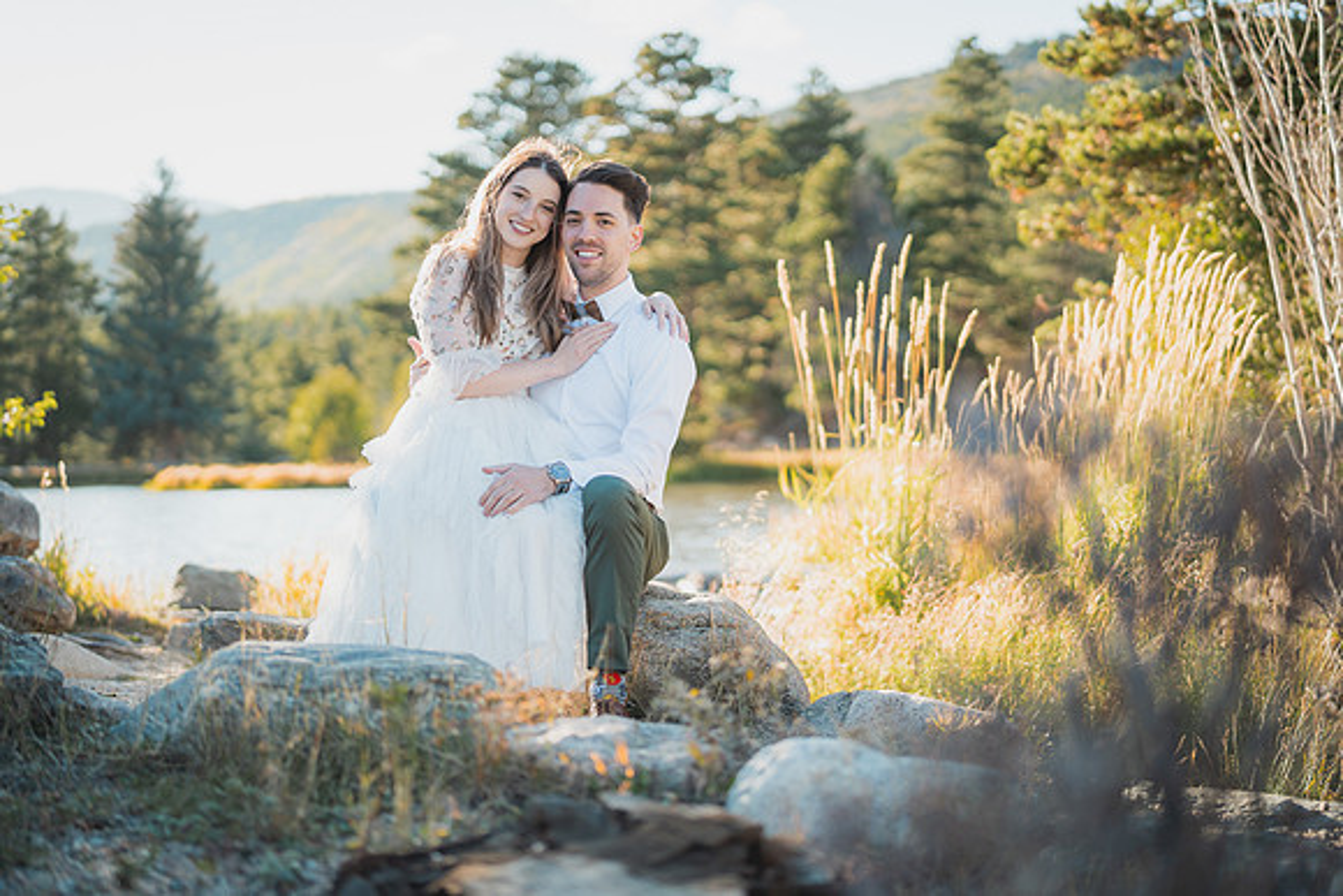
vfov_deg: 26.5
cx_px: 672
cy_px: 448
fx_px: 1902
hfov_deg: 38.9
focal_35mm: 51
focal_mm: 50
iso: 200
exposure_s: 1/2500
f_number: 1.4
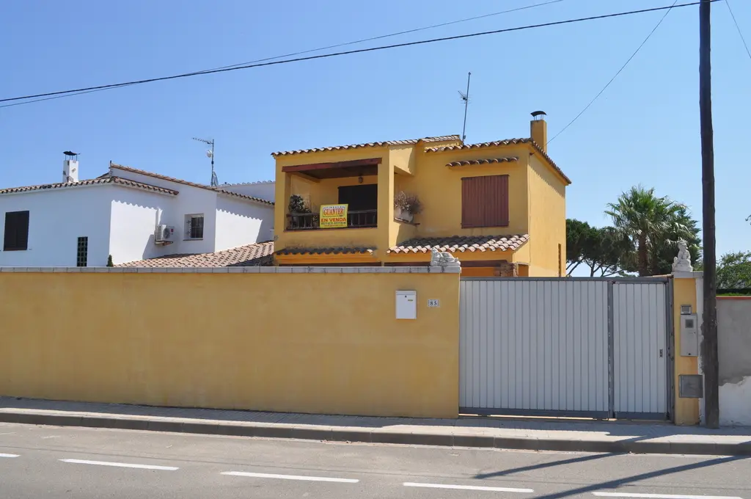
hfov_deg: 62.0
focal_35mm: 30
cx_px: 376
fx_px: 625
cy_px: 250
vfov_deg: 43.5
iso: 200
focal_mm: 20
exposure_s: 1/400
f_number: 10
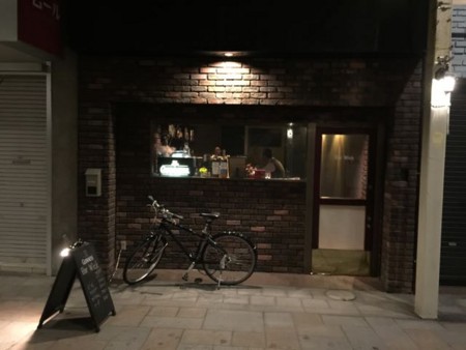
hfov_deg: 61.6
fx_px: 391
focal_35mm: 29
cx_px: 233
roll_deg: -1.3
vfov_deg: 48.3
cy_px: 175
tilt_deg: -2.5
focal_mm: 4.15
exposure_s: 1/4
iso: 200
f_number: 2.2
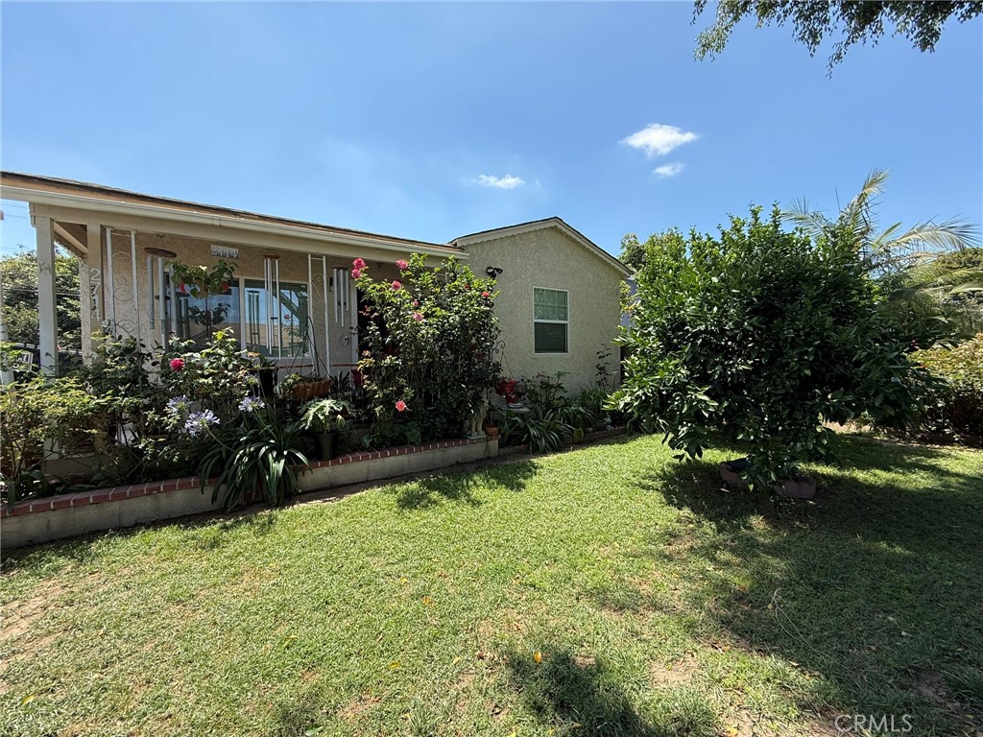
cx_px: 492
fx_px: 398
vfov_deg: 85.7
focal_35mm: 14
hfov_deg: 102.1
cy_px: 368
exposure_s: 1/596
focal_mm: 2.22
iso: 64
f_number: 2.2
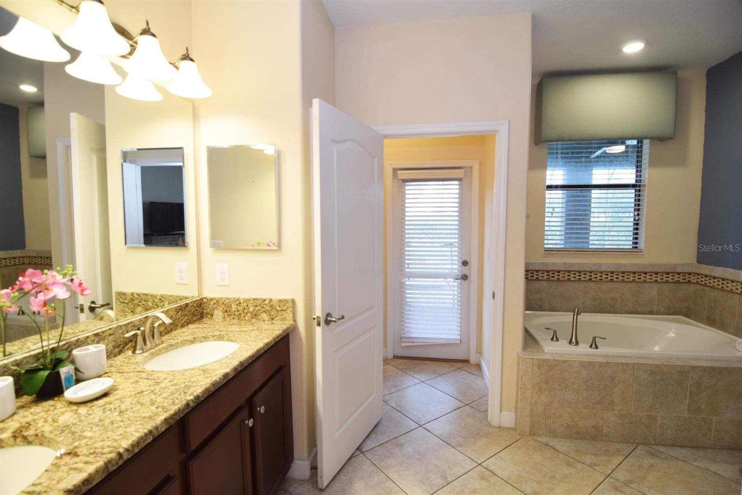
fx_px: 340
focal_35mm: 16
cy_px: 248
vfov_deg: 72.0
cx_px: 371
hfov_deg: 95.0
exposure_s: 1/80
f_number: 4.5
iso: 400
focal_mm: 11
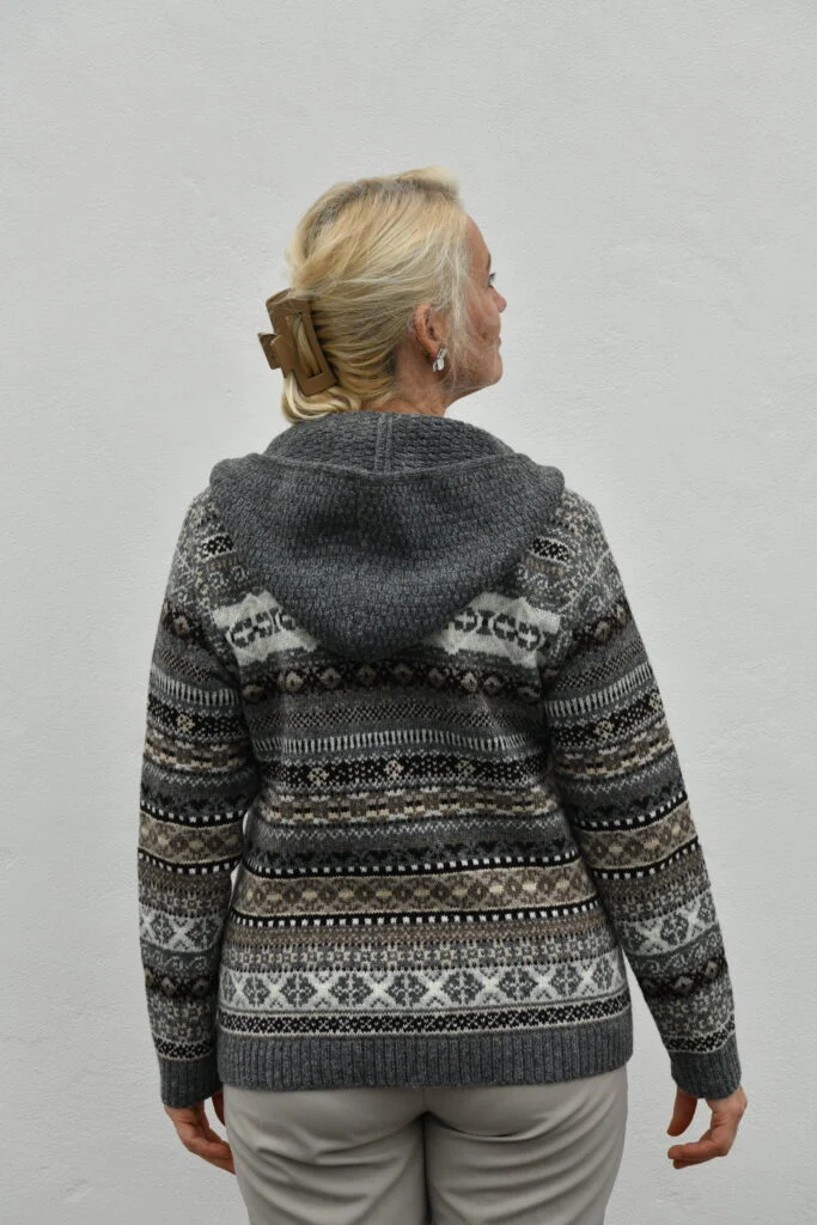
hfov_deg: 19.5
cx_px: 408
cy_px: 612
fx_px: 2382
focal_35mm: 70
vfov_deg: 28.8
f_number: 11
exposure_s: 1/500
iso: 1600
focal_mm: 70
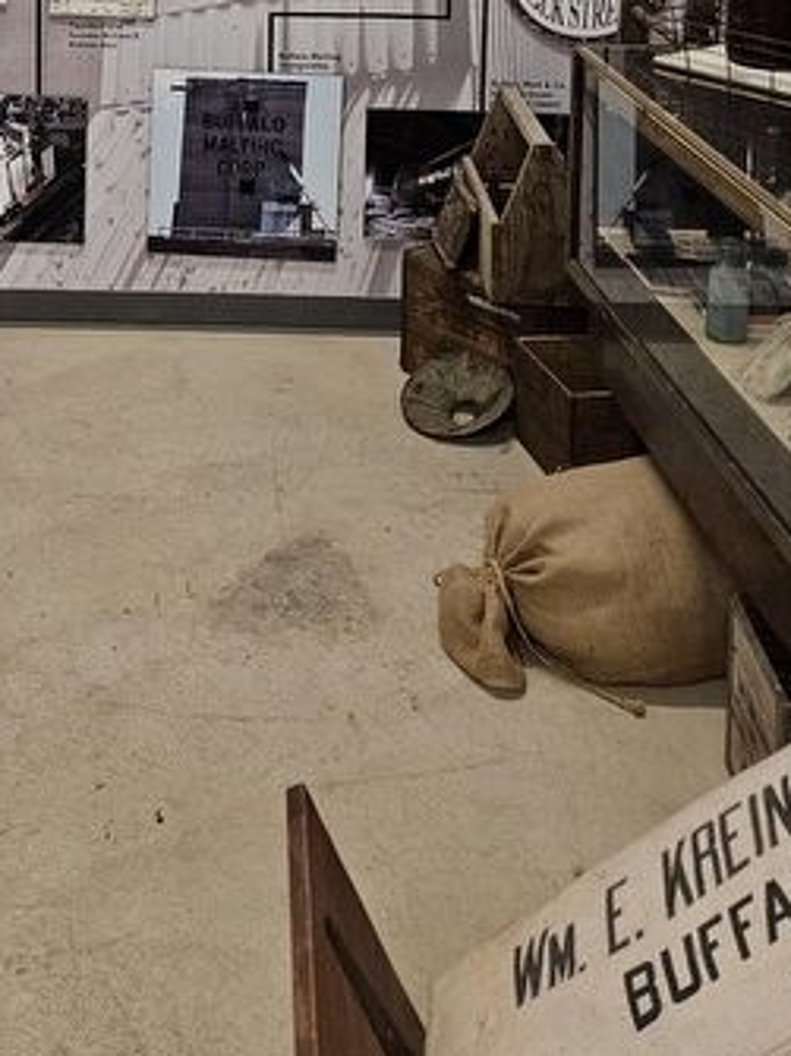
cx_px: 54
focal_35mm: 55
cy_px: -139
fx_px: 1677
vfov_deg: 30.7
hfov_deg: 25.6
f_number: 1.8
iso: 400
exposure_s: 1/120
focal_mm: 5.4
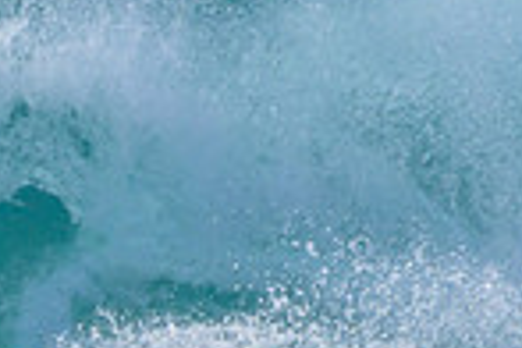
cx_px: -334
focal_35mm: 3954
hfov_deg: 0.5
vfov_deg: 0.3
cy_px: 350
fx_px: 57329
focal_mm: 1000
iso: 1100
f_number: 11
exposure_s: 1/2000
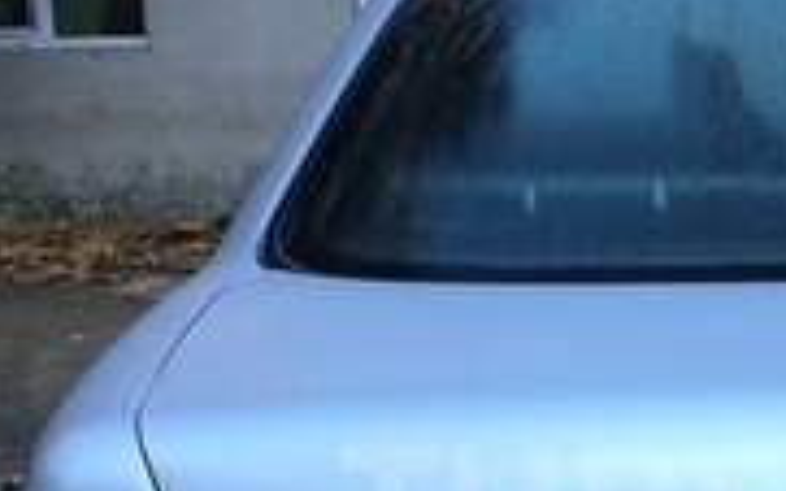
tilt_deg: -11.0
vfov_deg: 11.5
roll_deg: +0.3
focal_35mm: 112
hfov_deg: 18.1
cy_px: 511
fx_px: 2398
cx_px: 786
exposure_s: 1/194
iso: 32
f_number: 2.2
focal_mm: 4.15
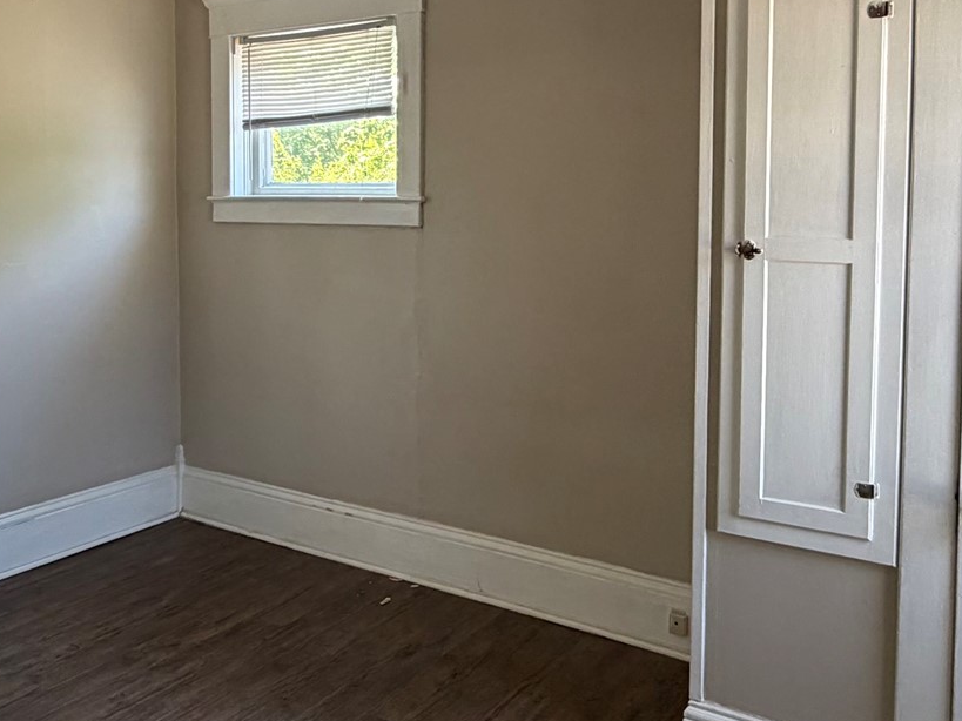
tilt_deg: -3.6
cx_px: 471
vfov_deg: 40.3
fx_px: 973
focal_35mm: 35
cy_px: 250
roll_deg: +0.7
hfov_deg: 52.6
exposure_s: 1/120
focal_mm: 2.22
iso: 250
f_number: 2.2
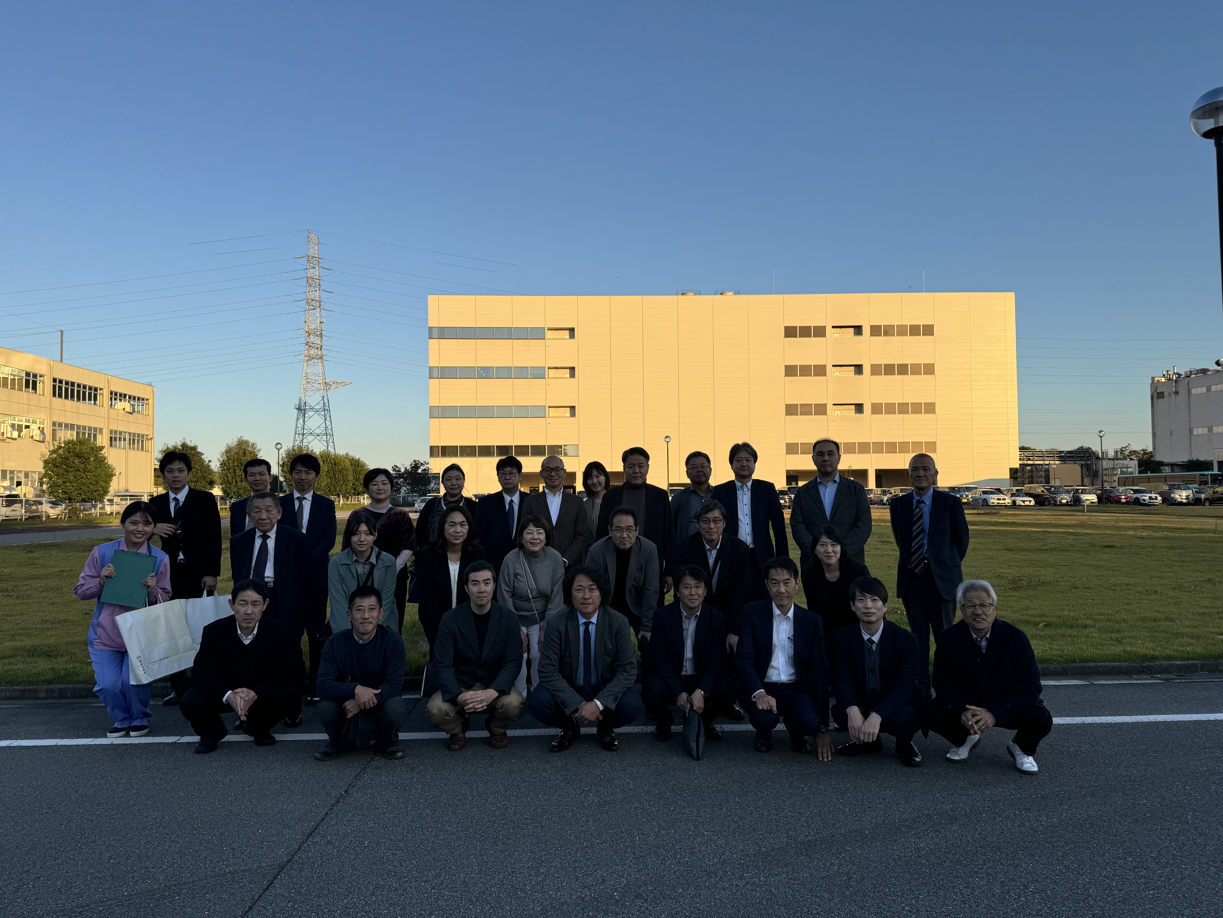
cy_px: 459
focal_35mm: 24
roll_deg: +0.7
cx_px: 612
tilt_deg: +2.1
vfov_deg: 56.8
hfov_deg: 71.6
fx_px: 848
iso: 80
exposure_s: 1/1597
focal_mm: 6.76
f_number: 1.78
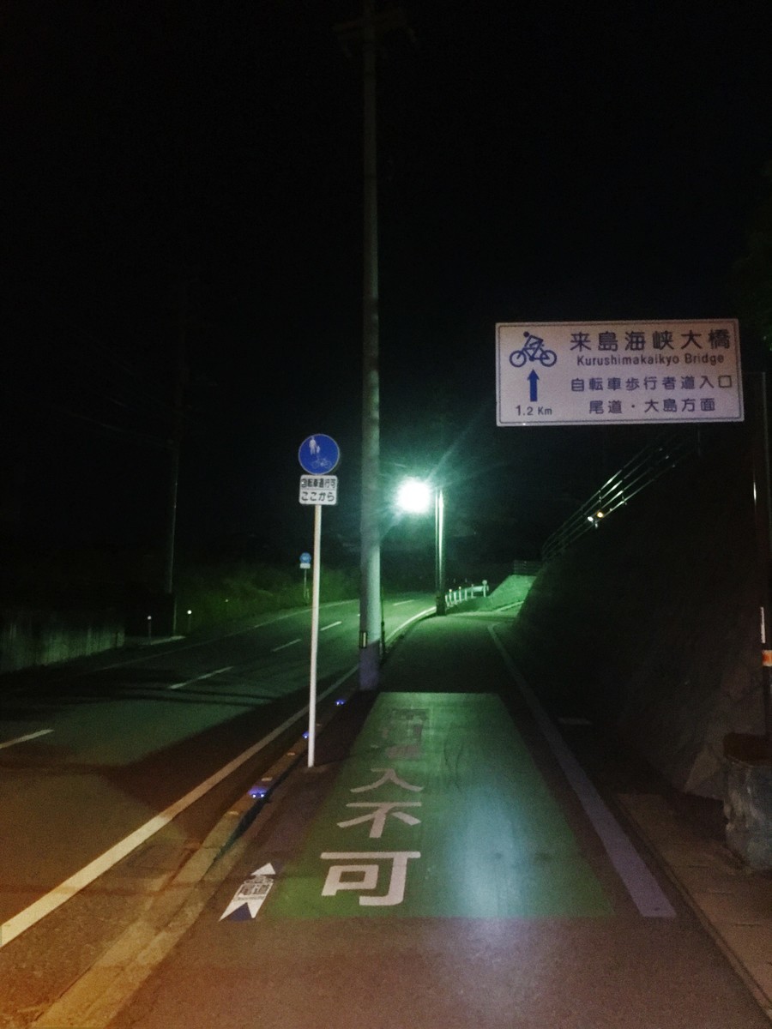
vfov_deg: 61.7
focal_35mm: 29
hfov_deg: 48.2
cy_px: 514
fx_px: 862
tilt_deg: +6.5
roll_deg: -2.1
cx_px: 386
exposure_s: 1/4
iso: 1250
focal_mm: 4.15
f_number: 2.2
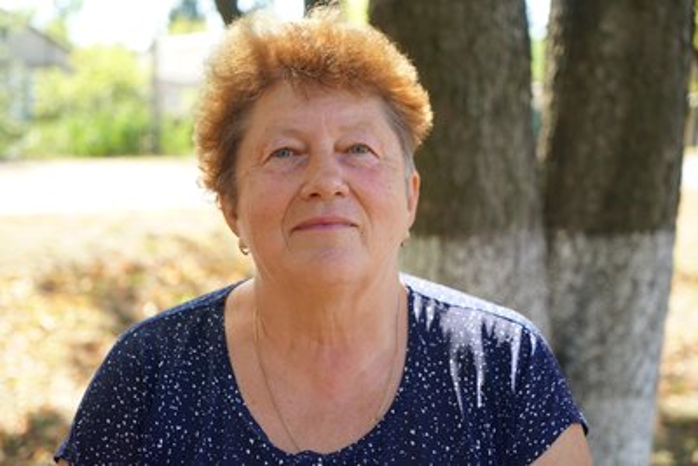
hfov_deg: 35.0
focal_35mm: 57
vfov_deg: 23.8
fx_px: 1106
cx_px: 349
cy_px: 233
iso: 200
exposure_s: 1/160
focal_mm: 57
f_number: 4
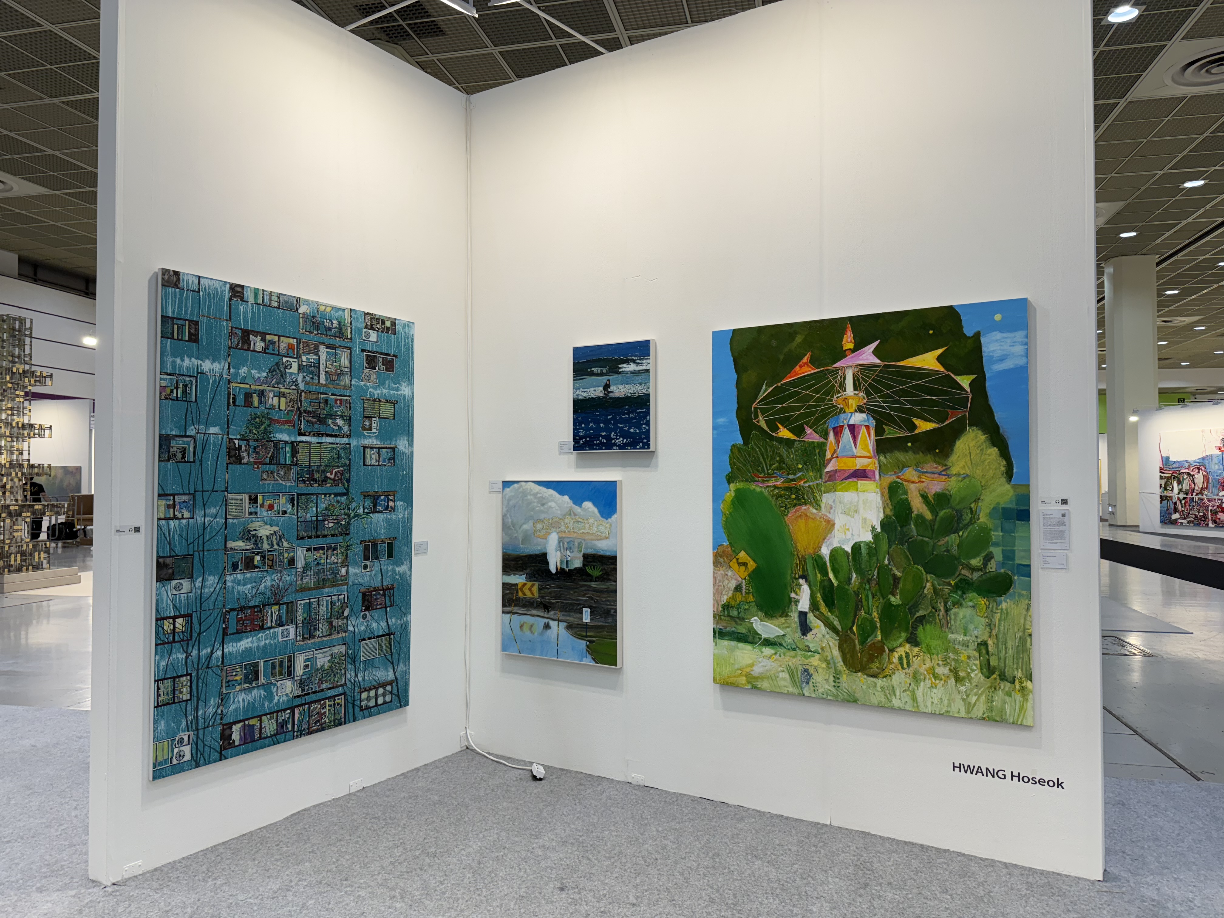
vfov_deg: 56.8
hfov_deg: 71.6
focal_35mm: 24
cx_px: 612
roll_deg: +0.0
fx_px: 849
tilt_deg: +2.1
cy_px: 459
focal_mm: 6.76
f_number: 1.78
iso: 64
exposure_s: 1/208
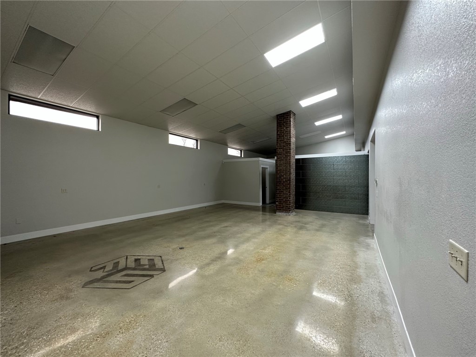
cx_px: 238
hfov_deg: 102.1
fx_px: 193
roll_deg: +0.6
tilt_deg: +0.0
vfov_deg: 85.7
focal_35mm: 14
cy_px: 178
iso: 160
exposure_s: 1/60
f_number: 2.2
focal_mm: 2.22
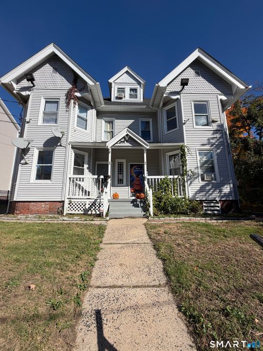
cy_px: 176
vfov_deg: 102.1
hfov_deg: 85.7
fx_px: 142
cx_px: 132
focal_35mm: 14
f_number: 2.2
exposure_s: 1/1125
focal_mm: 2.22
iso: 20
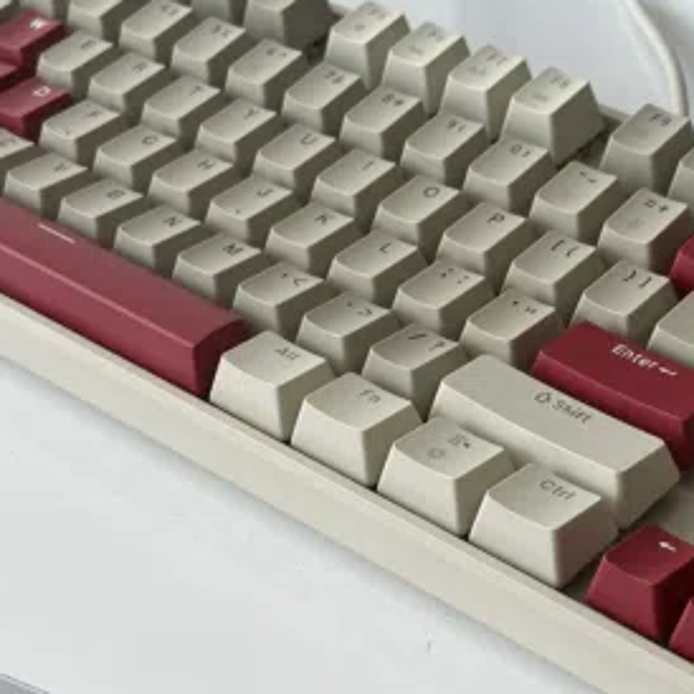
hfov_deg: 17.5
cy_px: 431
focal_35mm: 99
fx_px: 2246
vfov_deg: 17.5
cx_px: 456
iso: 50
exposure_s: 1/140
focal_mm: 6.86
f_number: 1.78
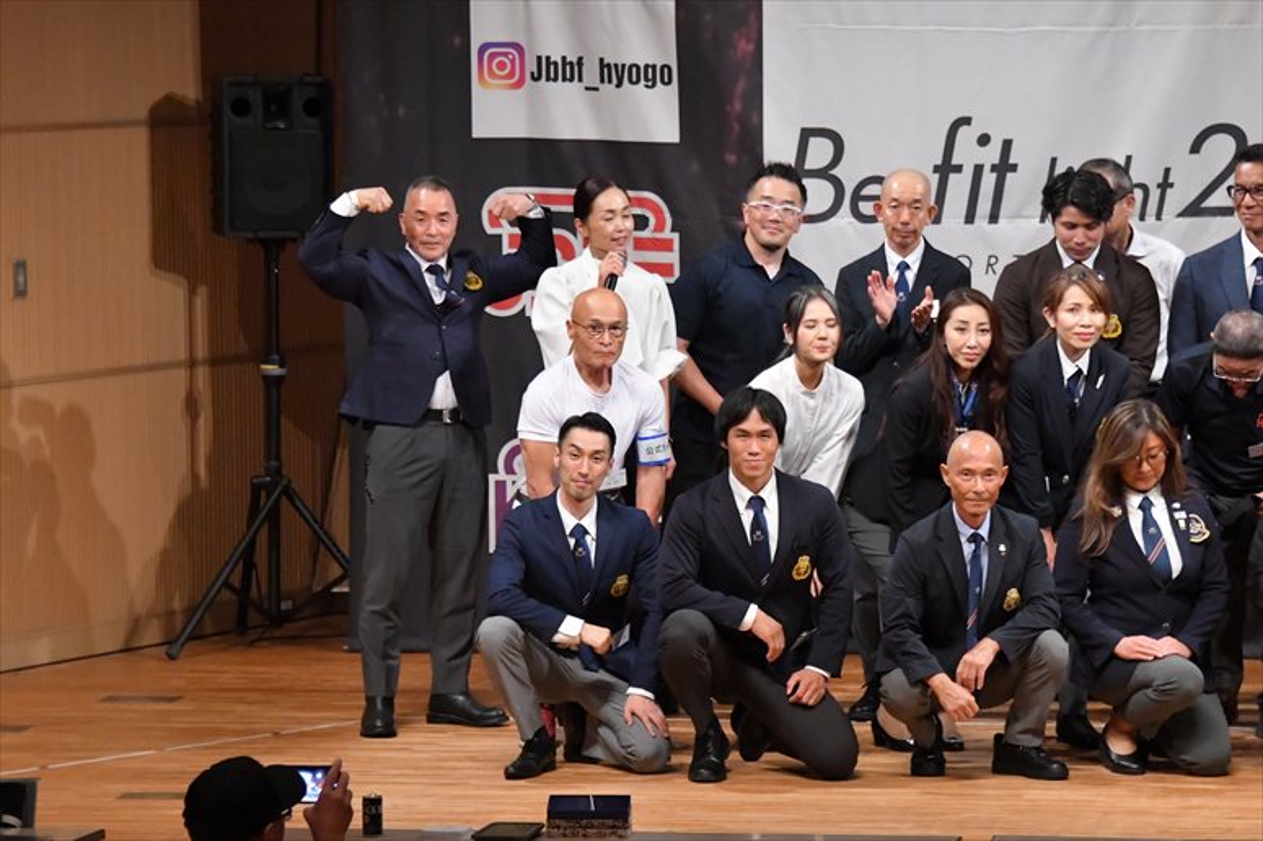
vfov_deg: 6.8
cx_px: 632
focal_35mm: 202
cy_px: 420
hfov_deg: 10.2
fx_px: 7083
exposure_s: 1/400
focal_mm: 135
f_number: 5.6
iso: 8000
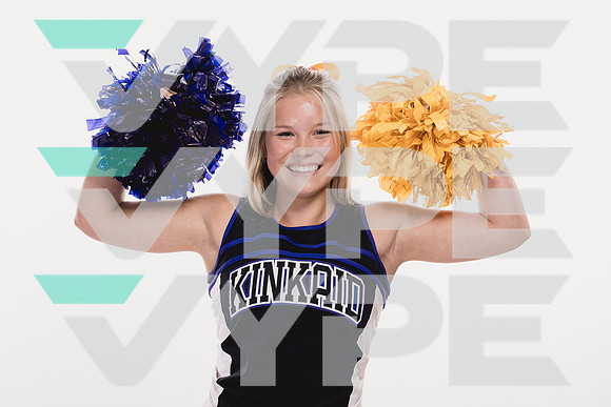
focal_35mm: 66
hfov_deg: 30.6
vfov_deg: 20.7
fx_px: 1116
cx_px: 306
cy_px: 202
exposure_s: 1/250
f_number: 5.6
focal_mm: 64
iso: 400
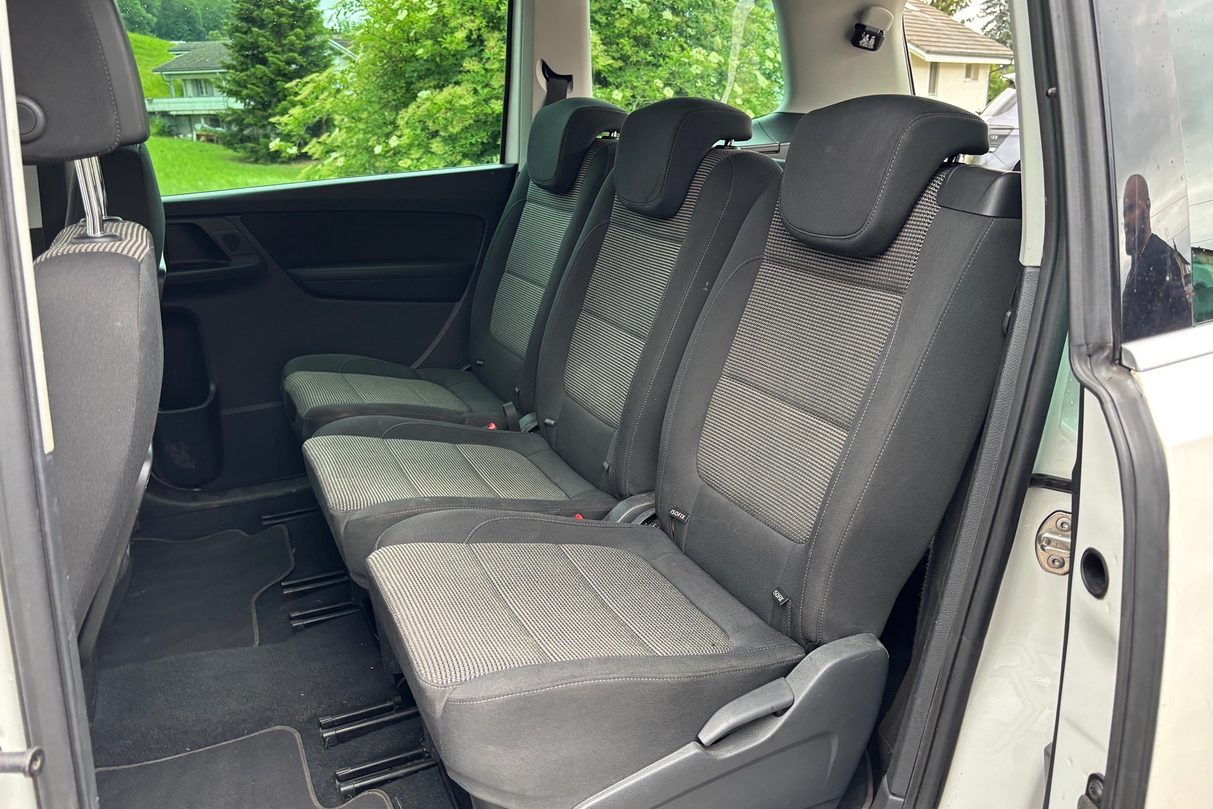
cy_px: 409
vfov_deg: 46.4
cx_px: 591
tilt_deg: -12.8
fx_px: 943
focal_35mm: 28
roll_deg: +5.1
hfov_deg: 65.5
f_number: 1.6
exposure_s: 1/121
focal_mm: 5.96
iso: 125
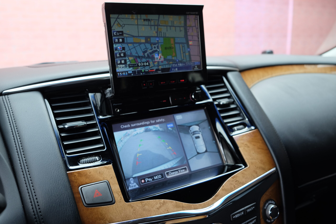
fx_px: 289
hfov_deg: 60.3
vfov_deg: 42.3
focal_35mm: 31
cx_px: 168
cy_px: 112
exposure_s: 1/125
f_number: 4
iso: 400
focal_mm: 20.5
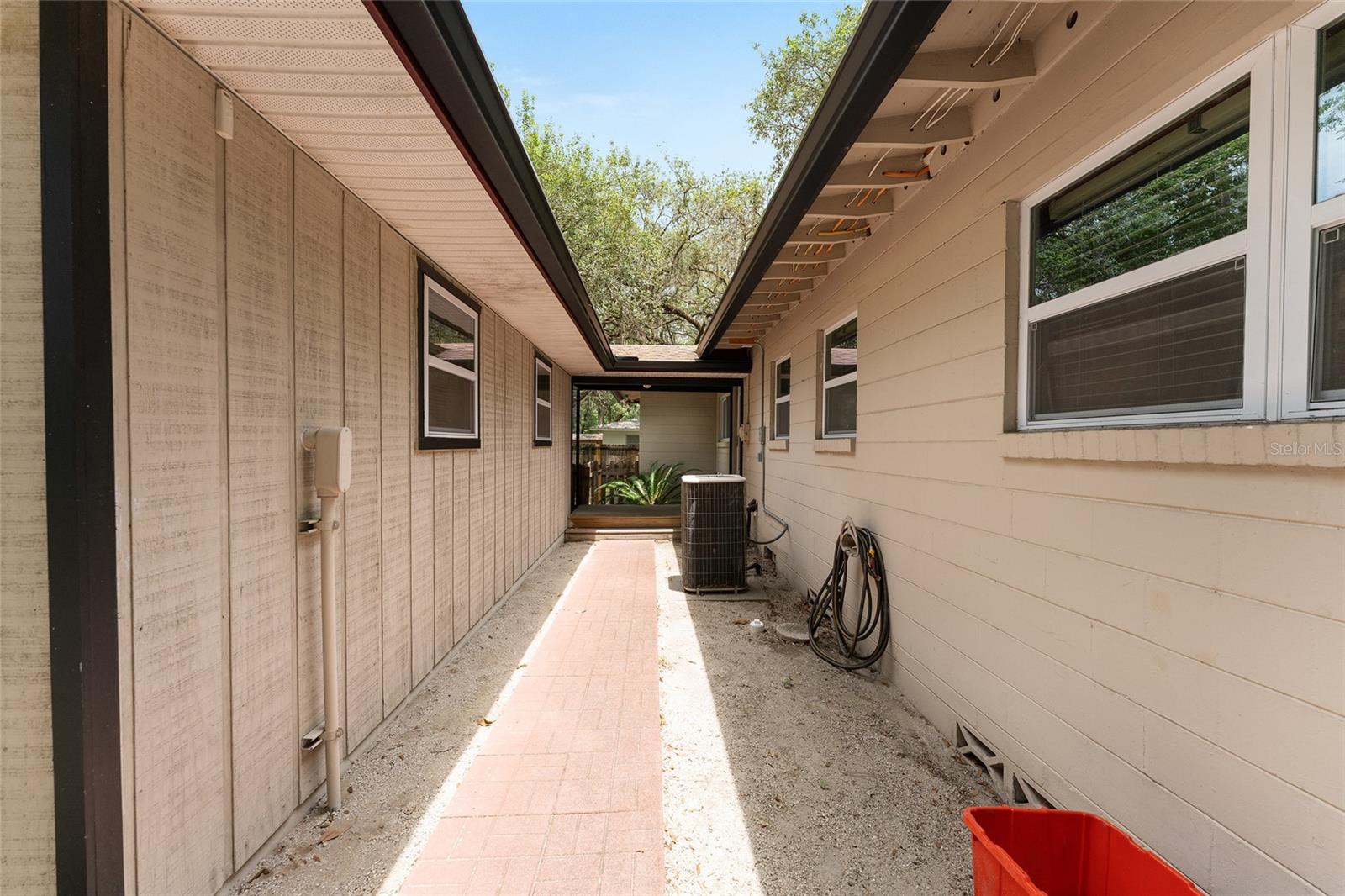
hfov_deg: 104.3
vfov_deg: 81.2
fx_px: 523
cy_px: 448
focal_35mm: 14
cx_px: 672
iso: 400
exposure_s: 1/400
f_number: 7.1
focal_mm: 14
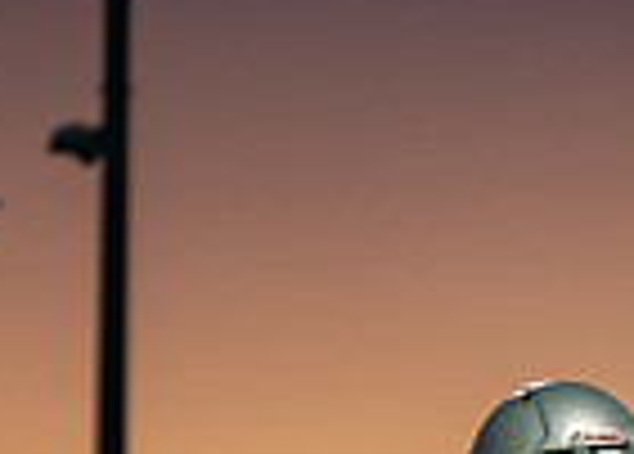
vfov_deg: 4.2
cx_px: 739
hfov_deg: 5.9
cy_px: 970
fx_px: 6128
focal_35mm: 340
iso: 1600
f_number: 2.8
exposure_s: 1/1000
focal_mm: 70
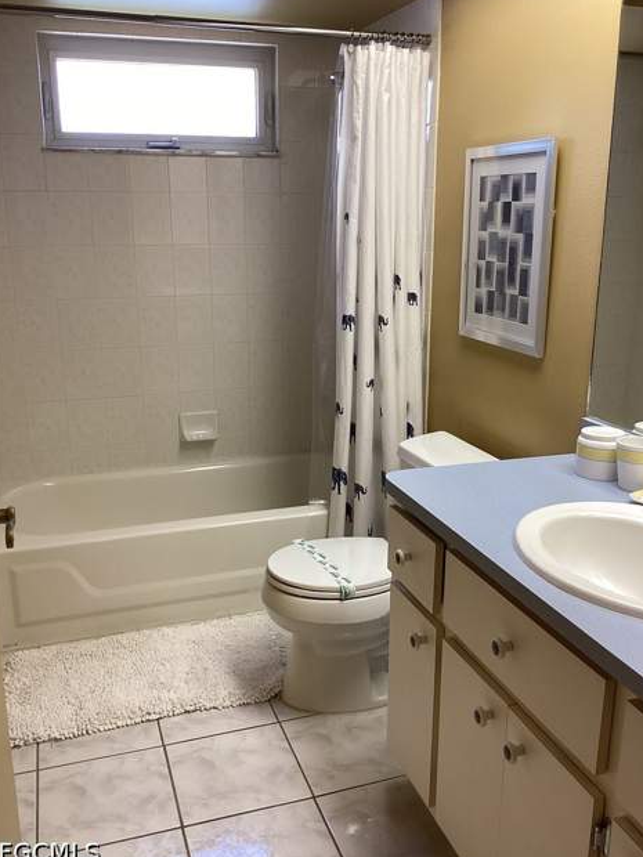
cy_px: 430
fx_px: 793
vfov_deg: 56.8
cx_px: 324
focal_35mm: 32
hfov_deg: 44.2
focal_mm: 3.3
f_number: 2.4
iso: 64
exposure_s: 1/60
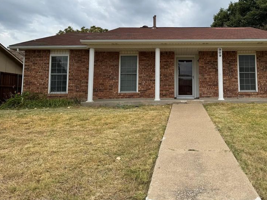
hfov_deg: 52.5
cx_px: 186
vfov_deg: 41.1
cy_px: 62
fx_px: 262
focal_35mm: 34
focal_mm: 6.76
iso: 80
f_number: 1.78
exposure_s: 1/3247
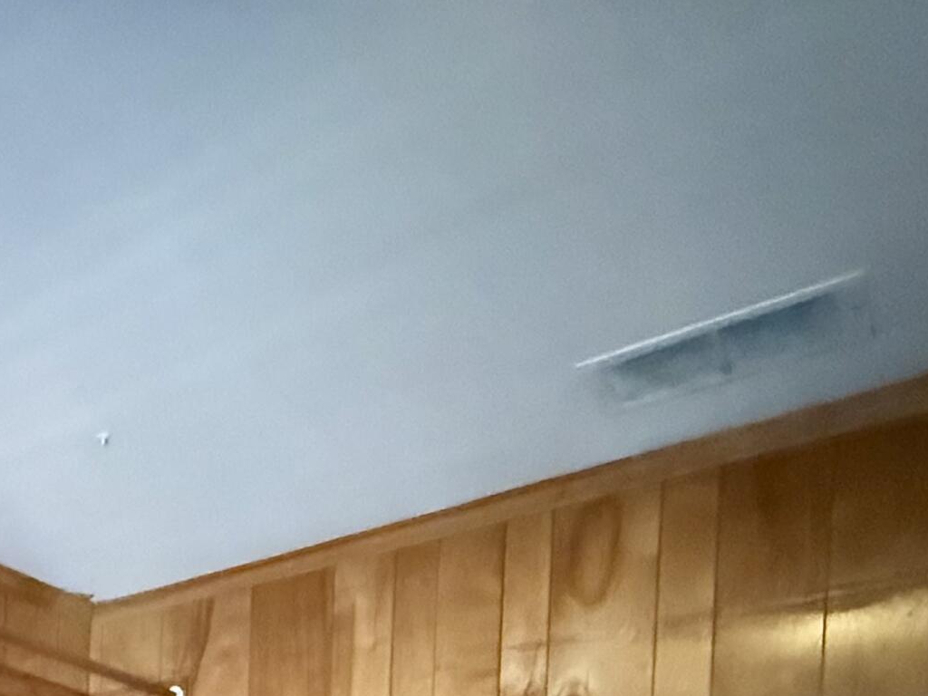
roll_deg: -0.6
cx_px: -115
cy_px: 1016
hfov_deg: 37.5
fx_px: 1099
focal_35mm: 41
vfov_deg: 26.5
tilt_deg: -1.9
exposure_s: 1/40
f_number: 2.2
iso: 1600
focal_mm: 2.22
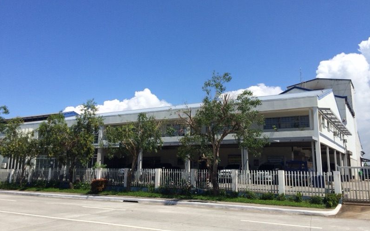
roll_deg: -1.1
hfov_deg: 61.2
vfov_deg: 40.6
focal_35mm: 31
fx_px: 313
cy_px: 108
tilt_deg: +11.0
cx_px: 186
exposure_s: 1/2415
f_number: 2.2
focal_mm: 4.15
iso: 32
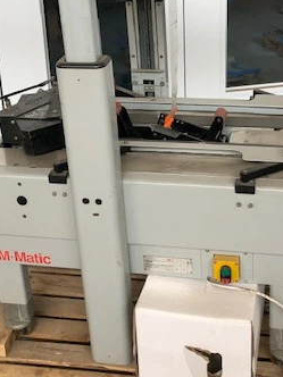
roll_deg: +0.6
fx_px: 589
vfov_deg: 34.7
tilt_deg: -17.2
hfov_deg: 26.9
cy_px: 86
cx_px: 180
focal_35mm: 54
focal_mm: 3.99
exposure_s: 1/120
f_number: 1.8
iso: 40
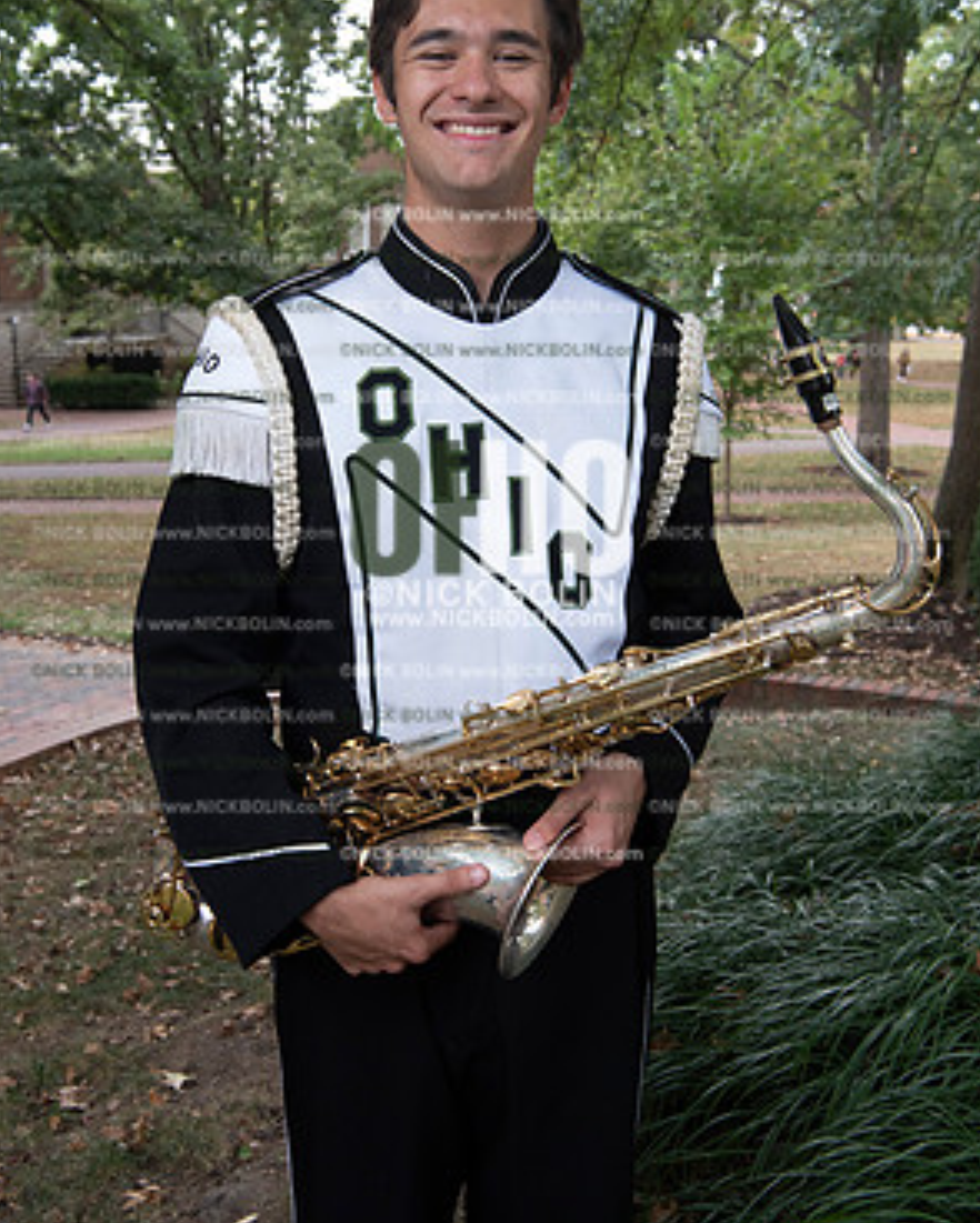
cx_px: 490
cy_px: 533
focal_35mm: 46
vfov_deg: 40.2
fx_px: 1666
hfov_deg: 32.8
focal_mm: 40
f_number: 8
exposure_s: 1/100
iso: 800
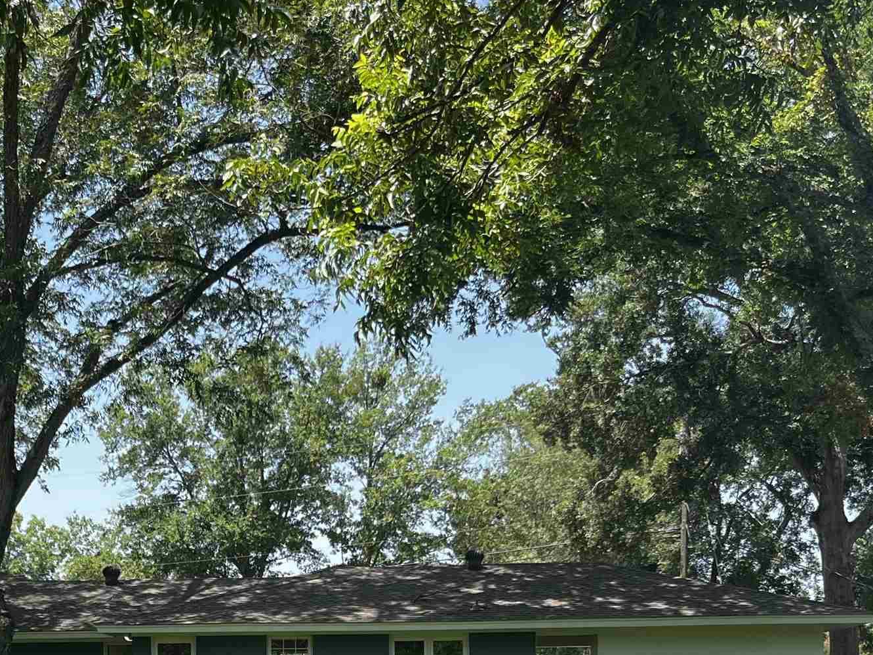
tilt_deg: -0.5
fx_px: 1513
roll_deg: +0.7
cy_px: 710
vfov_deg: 23.0
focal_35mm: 60
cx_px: 226
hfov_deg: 31.6
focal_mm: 5.1
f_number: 1.6
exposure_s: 1/1028
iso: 50
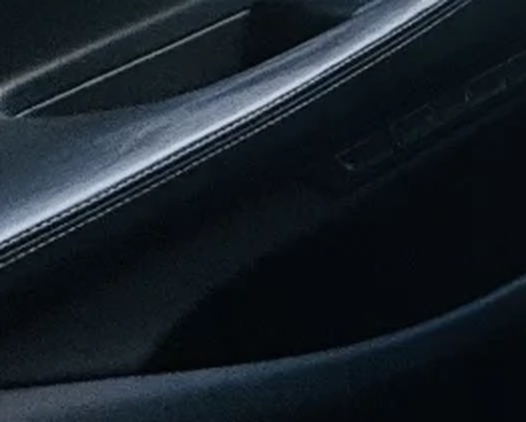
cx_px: 1757
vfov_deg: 14.5
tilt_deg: -16.9
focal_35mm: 100
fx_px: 1558
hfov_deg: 10.1
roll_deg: -0.7
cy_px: -195
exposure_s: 1/99
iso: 40
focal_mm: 2.22
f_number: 2.2
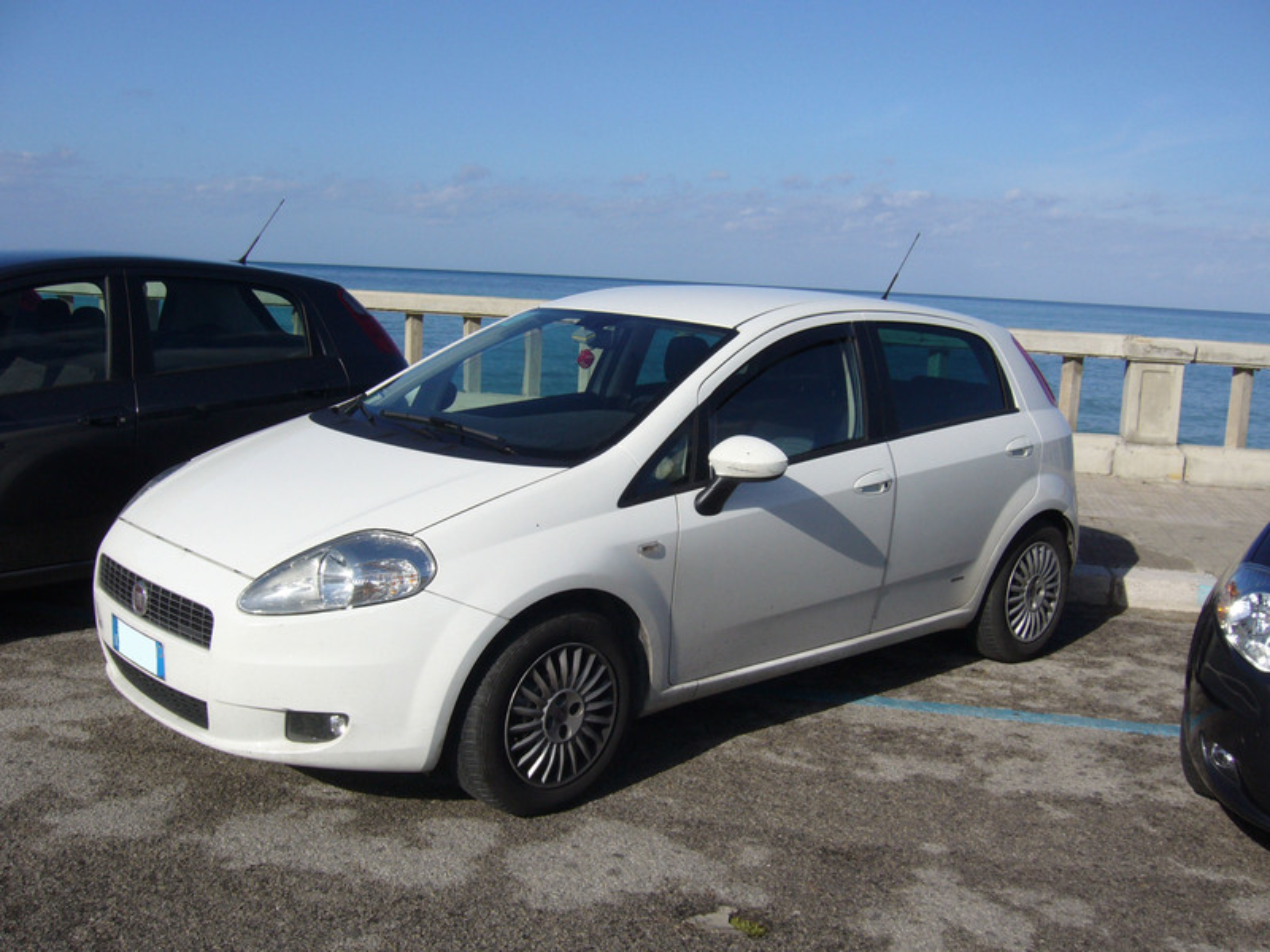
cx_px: 635
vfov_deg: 40.7
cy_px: 476
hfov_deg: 52.6
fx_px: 1284
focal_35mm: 35
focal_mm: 5.8
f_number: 5.6
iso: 80
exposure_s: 1/500
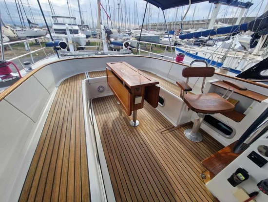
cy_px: 101
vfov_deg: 90.0
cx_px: 134
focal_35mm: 13
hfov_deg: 106.2
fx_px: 101
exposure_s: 1/816
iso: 50
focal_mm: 2.2
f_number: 2.2
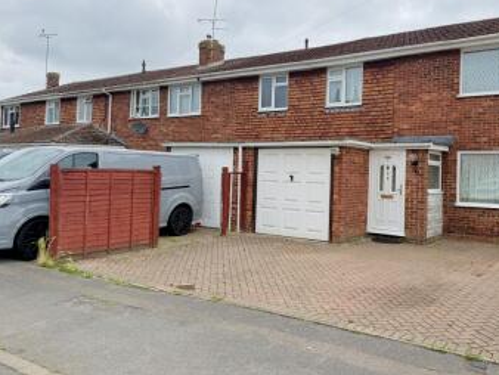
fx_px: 433
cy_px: 163
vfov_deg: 46.7
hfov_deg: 59.2
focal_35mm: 30
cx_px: 311
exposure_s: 1/3425
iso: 80
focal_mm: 6.76
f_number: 1.78
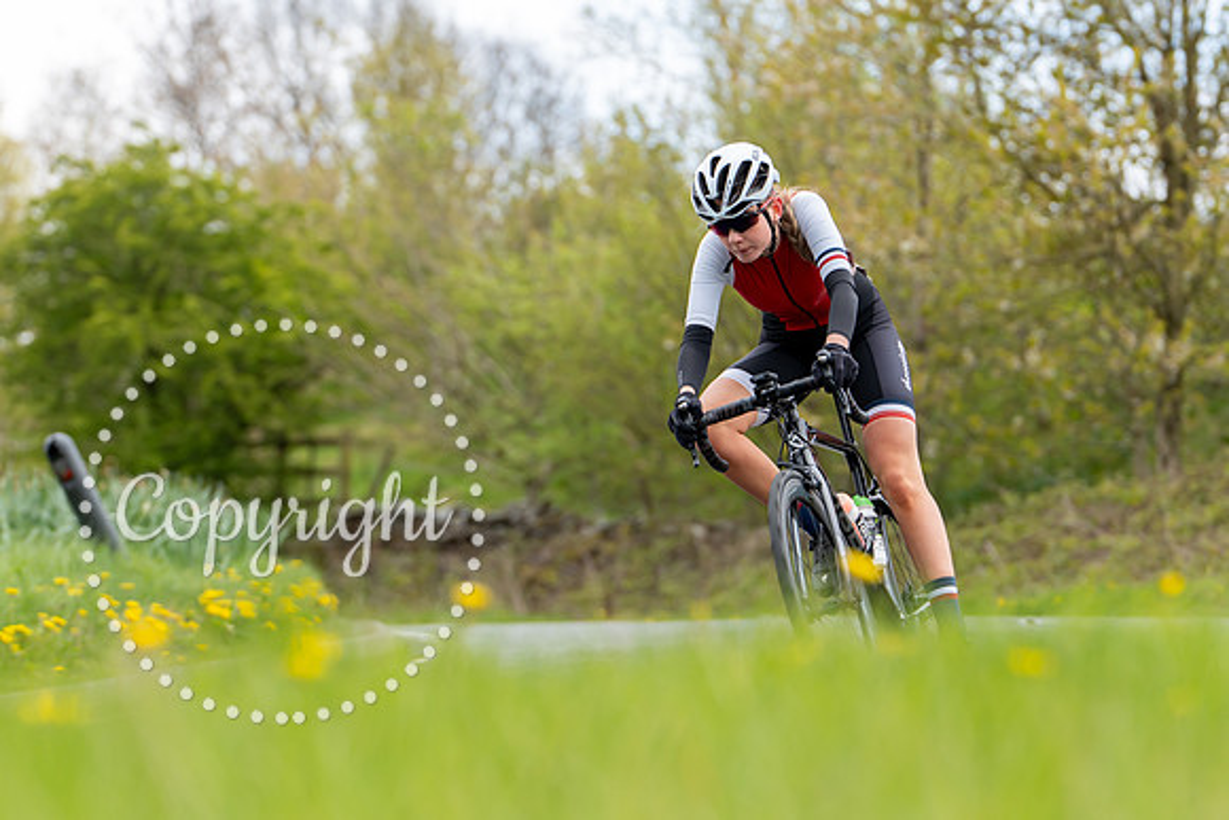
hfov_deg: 11.4
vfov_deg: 7.7
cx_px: 736
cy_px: 449
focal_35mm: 180
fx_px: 6130
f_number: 3.5
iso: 200
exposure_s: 1/640
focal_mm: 127
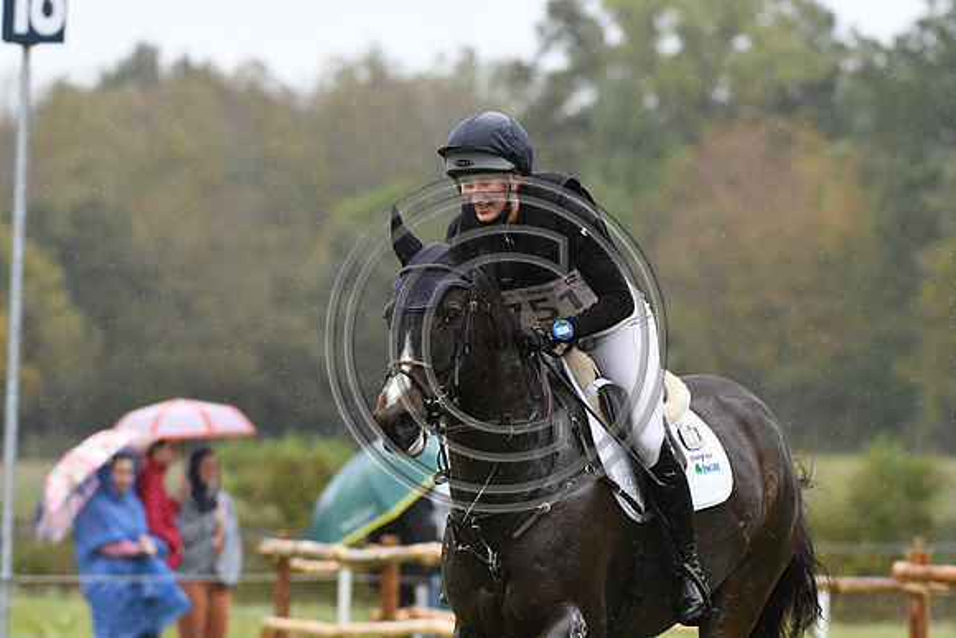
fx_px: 7968
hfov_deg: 6.9
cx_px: 478
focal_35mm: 300
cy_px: 319
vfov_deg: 4.6
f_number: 4.5
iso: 2000
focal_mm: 200
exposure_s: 1/1250
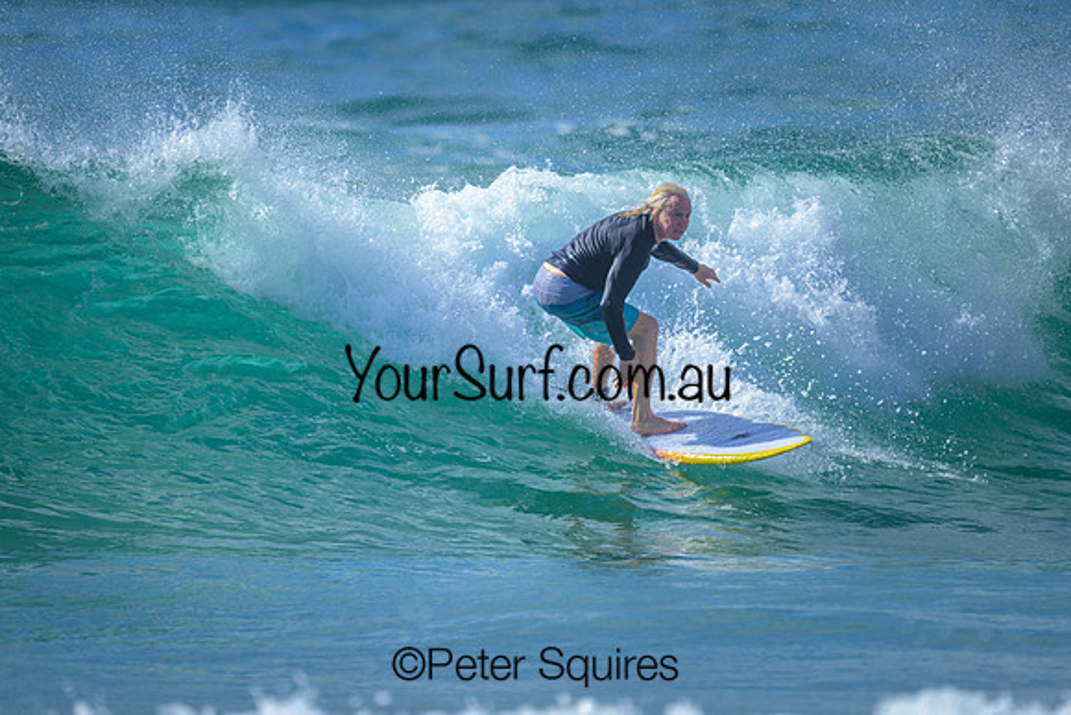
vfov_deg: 1.3
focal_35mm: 1099
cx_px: 454
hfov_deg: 1.9
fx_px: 32702
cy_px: 300
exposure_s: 1/2000
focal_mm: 800
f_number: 6.3
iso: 220
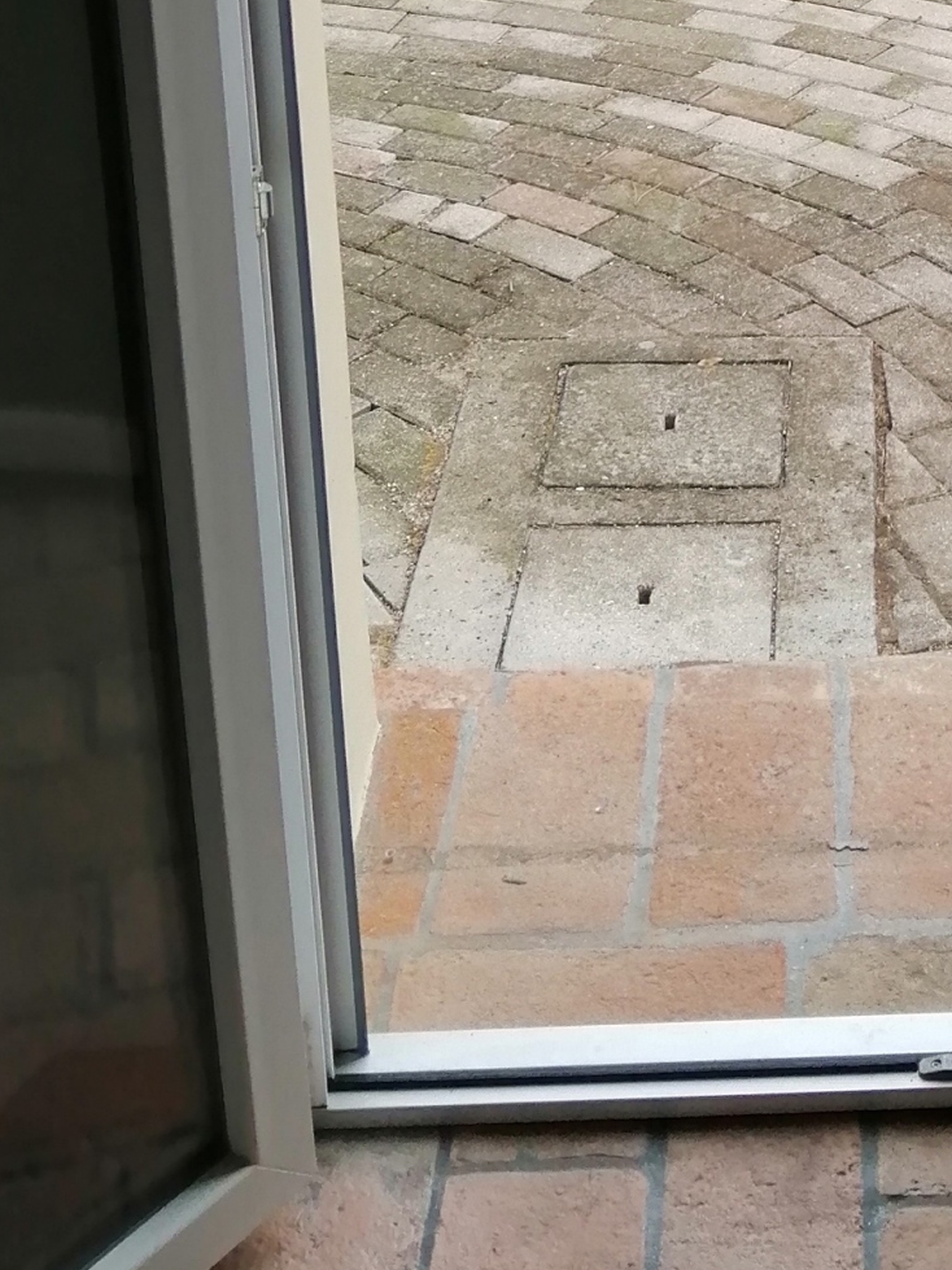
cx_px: 978
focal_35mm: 68
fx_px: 2494
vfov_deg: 25.9
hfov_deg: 20.8
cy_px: -206
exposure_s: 1/503
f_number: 1.8
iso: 50
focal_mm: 3.6
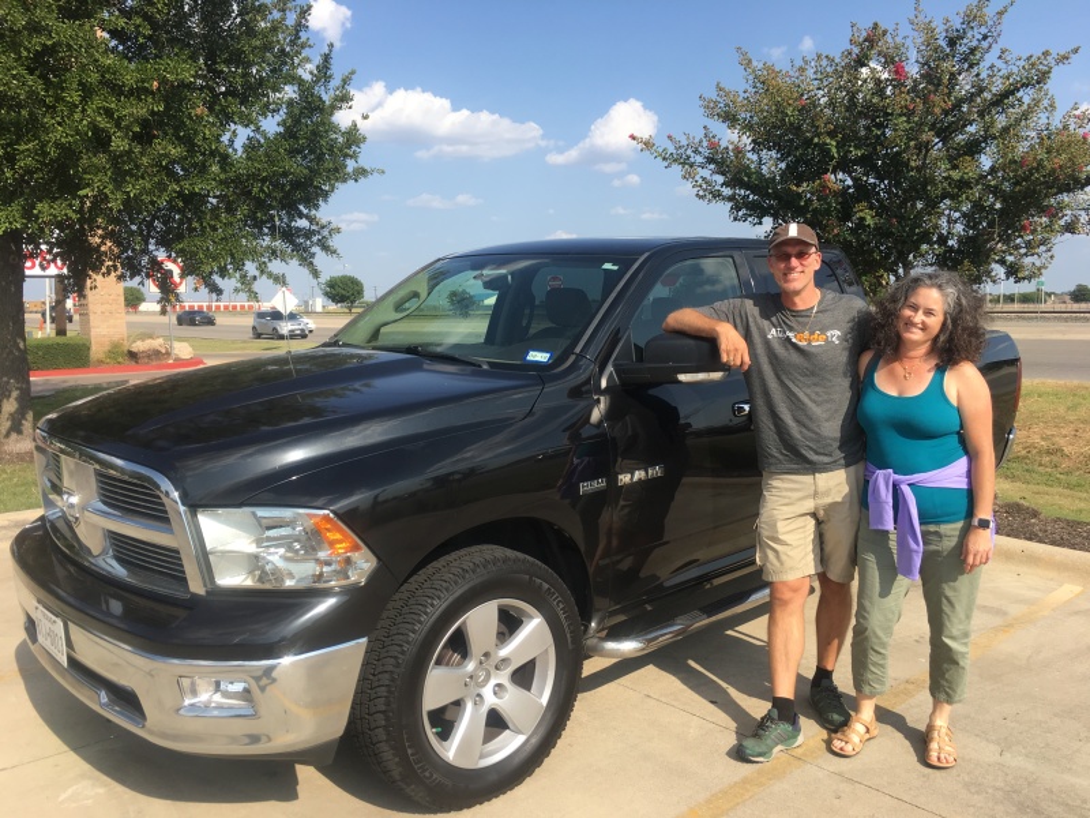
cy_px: 409
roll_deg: +1.2
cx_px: 545
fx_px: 913
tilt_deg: -6.1
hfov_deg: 61.7
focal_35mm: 29
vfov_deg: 48.2
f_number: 2.2
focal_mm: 4.15
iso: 25
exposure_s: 1/1099
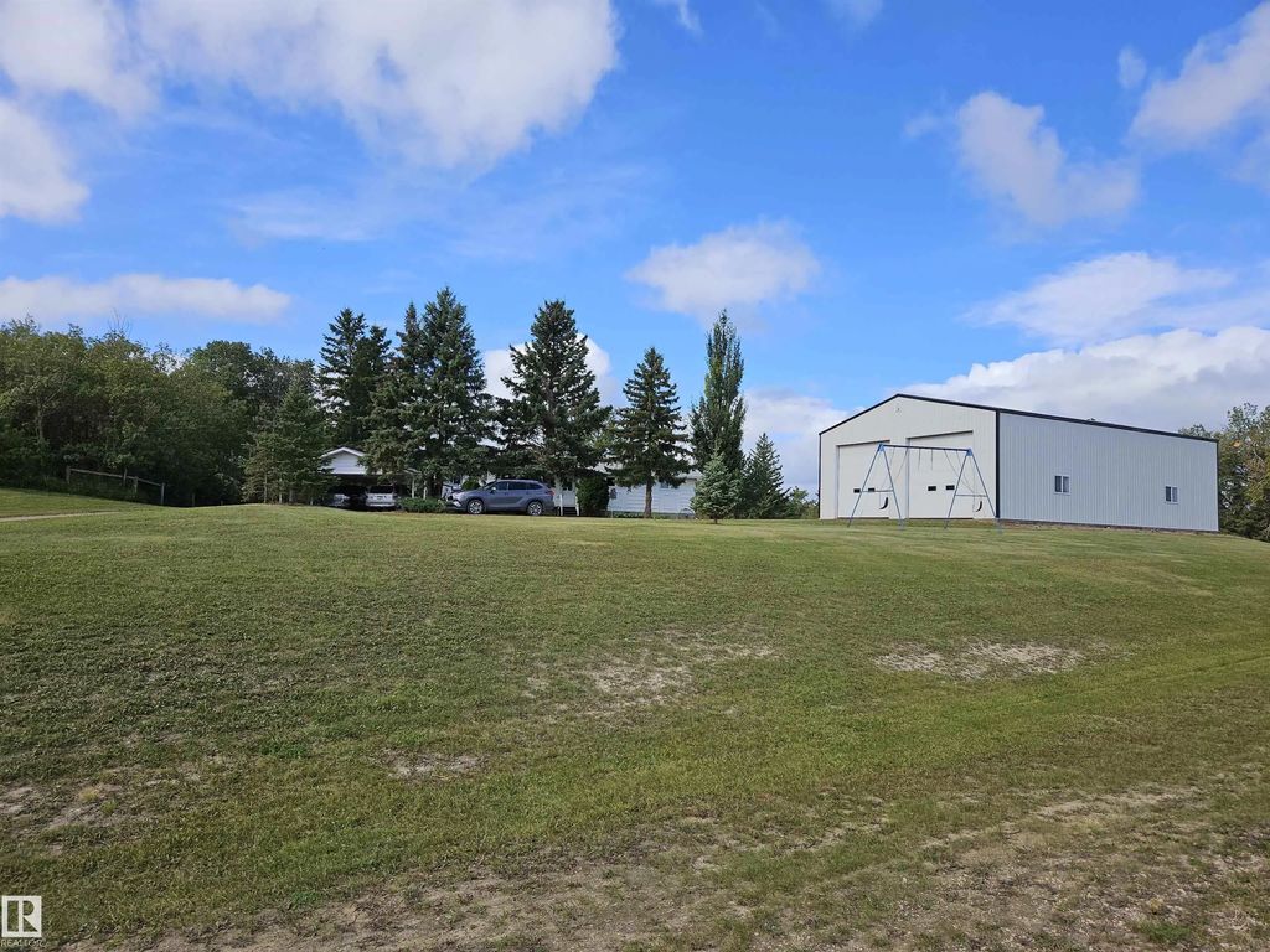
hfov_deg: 73.9
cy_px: 476
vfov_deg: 58.9
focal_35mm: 23
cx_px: 635
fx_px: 844
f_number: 1.8
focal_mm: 5.4
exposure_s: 1/2180
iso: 25
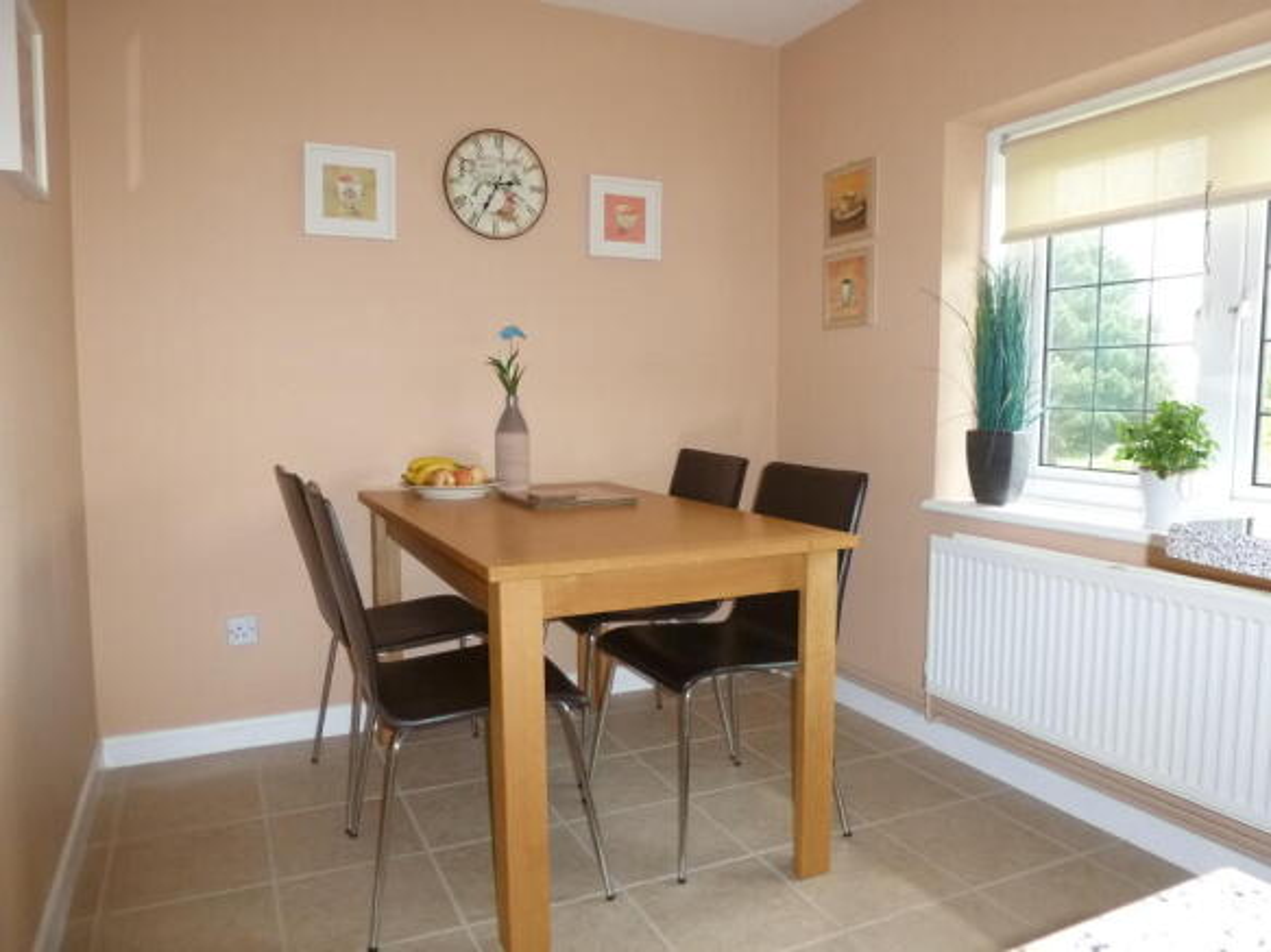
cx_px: 636
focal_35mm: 24
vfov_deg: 56.8
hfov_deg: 71.6
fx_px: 881
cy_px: 476
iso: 250
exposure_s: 1/60
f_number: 3.3
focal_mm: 4.3
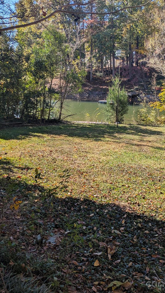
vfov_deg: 60.7
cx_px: 88
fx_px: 249
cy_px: 123
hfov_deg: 36.7
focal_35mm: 32
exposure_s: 1/856
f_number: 1.89
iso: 42
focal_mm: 5.43
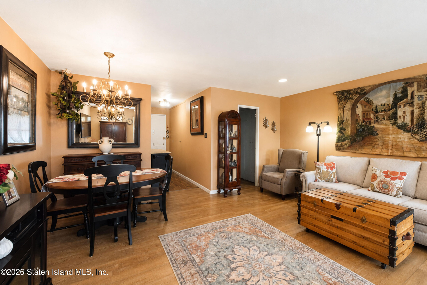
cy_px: 142
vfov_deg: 77.3
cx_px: 214
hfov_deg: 100.4
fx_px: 178
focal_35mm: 15
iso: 1600
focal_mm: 10
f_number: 7.1
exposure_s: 1/60
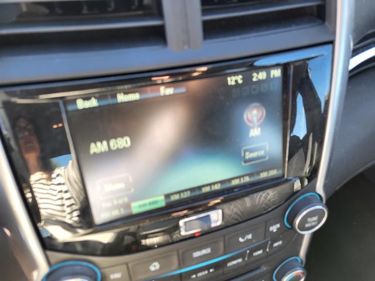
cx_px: 188
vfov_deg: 53.1
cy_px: 140
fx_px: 282
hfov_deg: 67.3
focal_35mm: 26
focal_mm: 5.4
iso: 100
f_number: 1.8
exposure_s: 1/120
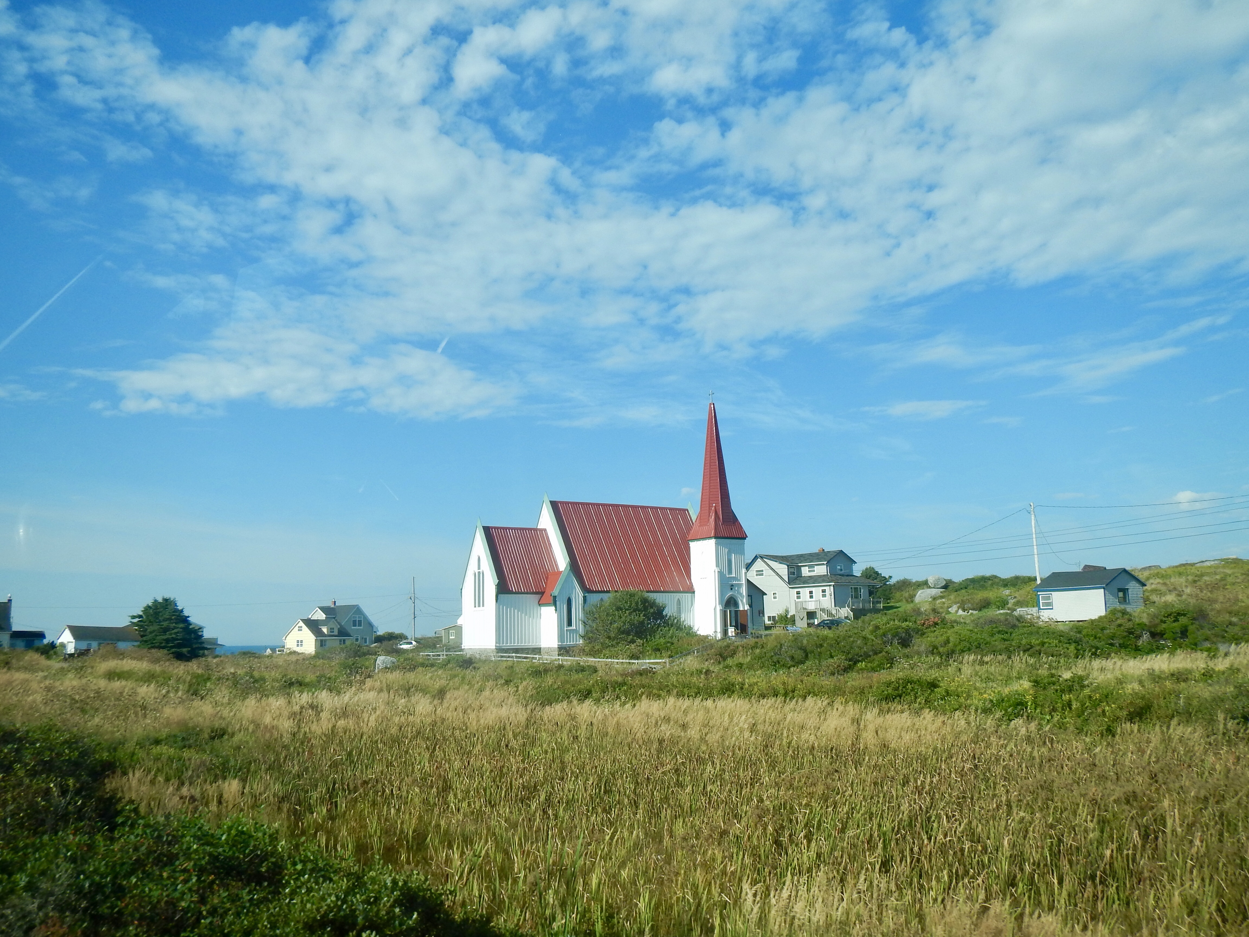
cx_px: 624
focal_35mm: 28
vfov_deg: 49.7
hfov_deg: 63.4
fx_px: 1010
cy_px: 468
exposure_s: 1/800
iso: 125
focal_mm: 5
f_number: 3.9
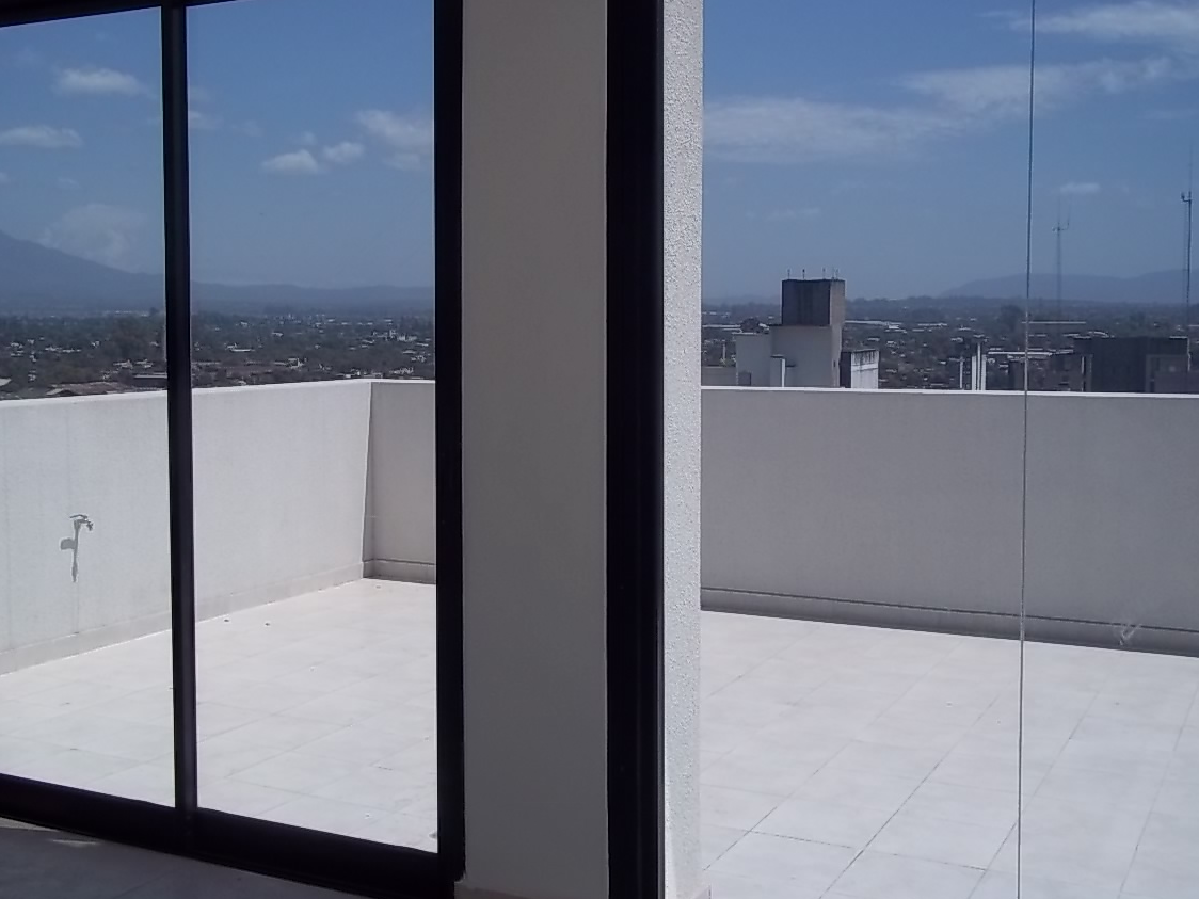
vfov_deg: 35.1
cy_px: 427
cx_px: 540
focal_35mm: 41
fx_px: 1420
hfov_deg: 45.7
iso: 80
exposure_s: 1/500
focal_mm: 6.5
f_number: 8
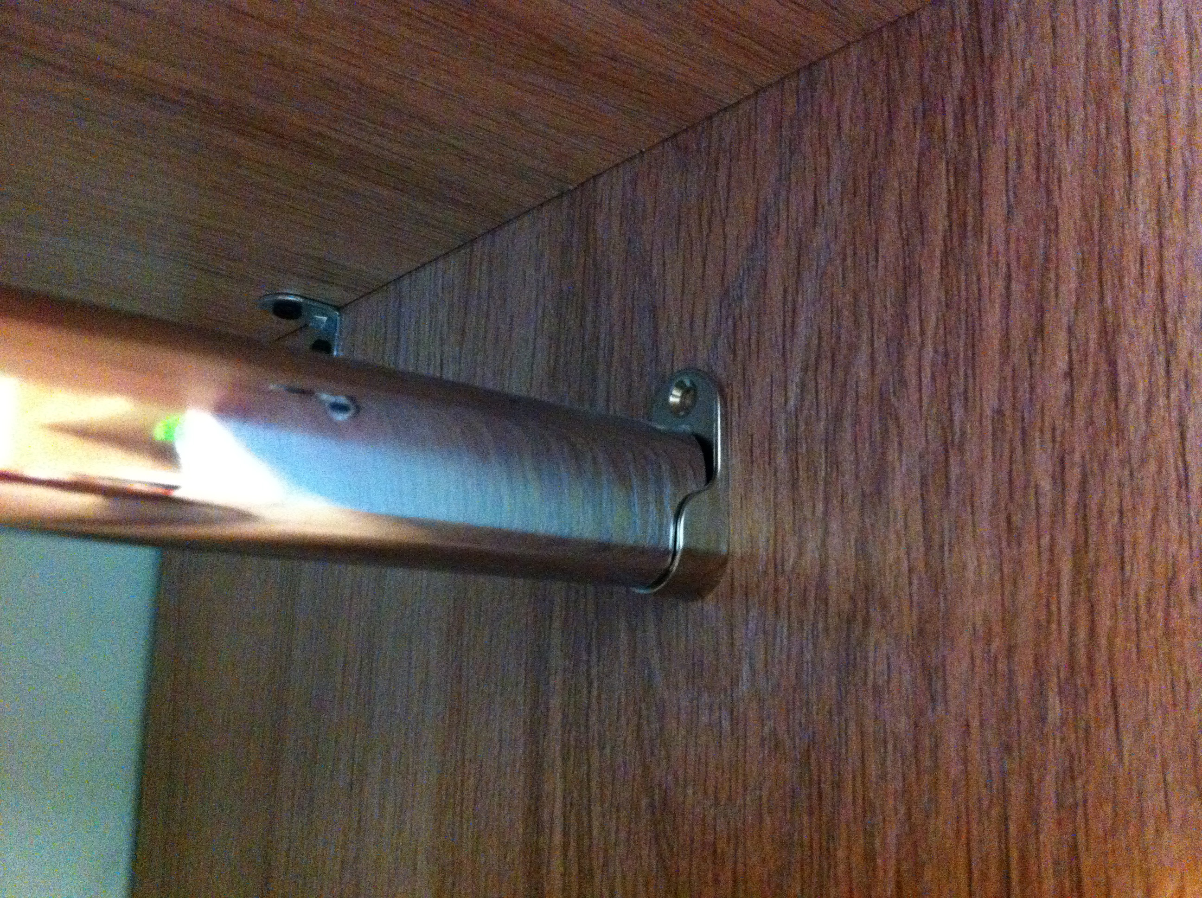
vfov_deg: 40.6
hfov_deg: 52.7
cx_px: 601
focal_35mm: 35
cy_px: 449
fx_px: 1214
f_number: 2.8
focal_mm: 3.85
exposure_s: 1/17
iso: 1000
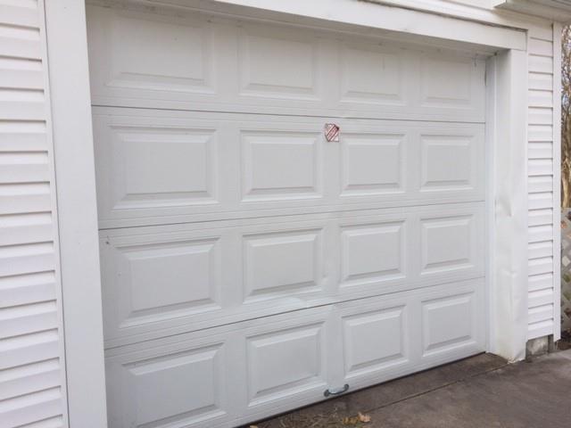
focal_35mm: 29
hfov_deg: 61.7
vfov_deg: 48.2
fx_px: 478
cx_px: 286
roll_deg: +2.3
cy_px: 214
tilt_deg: -3.7
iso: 32
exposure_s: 1/1099
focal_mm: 4.15
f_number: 2.2
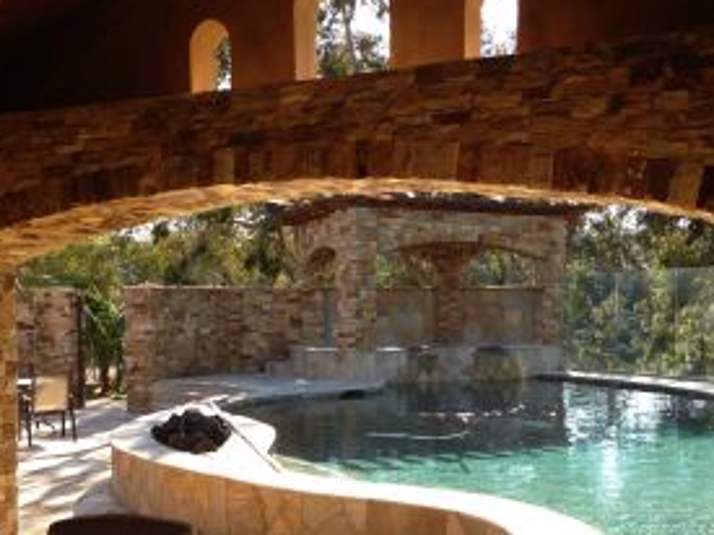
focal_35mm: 48
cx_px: 376
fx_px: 990
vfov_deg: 30.1
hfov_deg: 39.7
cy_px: 332
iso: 64
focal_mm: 4.13
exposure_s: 1/452
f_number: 2.4
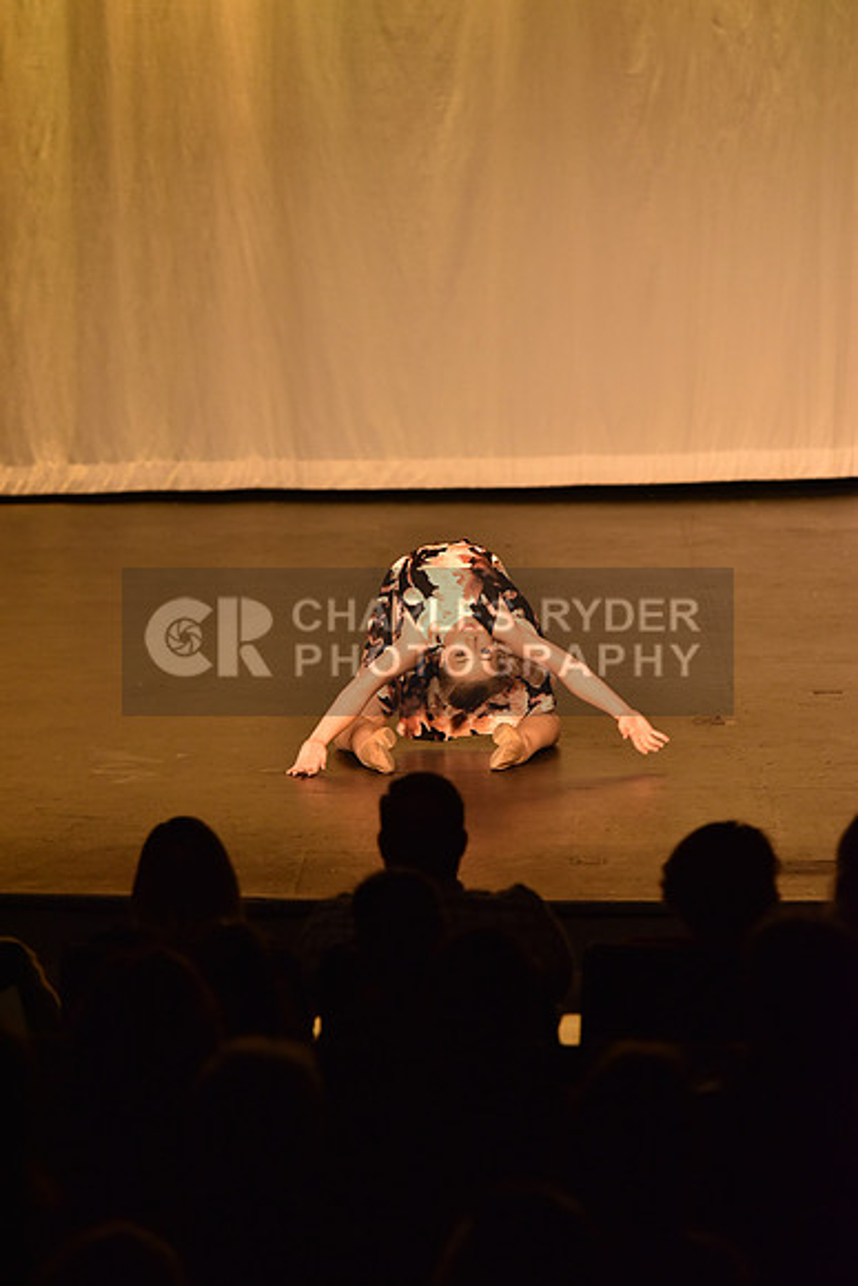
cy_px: 643
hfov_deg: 8.3
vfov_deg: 12.4
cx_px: 429
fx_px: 5895
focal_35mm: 165
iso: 2000
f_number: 4
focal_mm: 165
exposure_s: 1/250
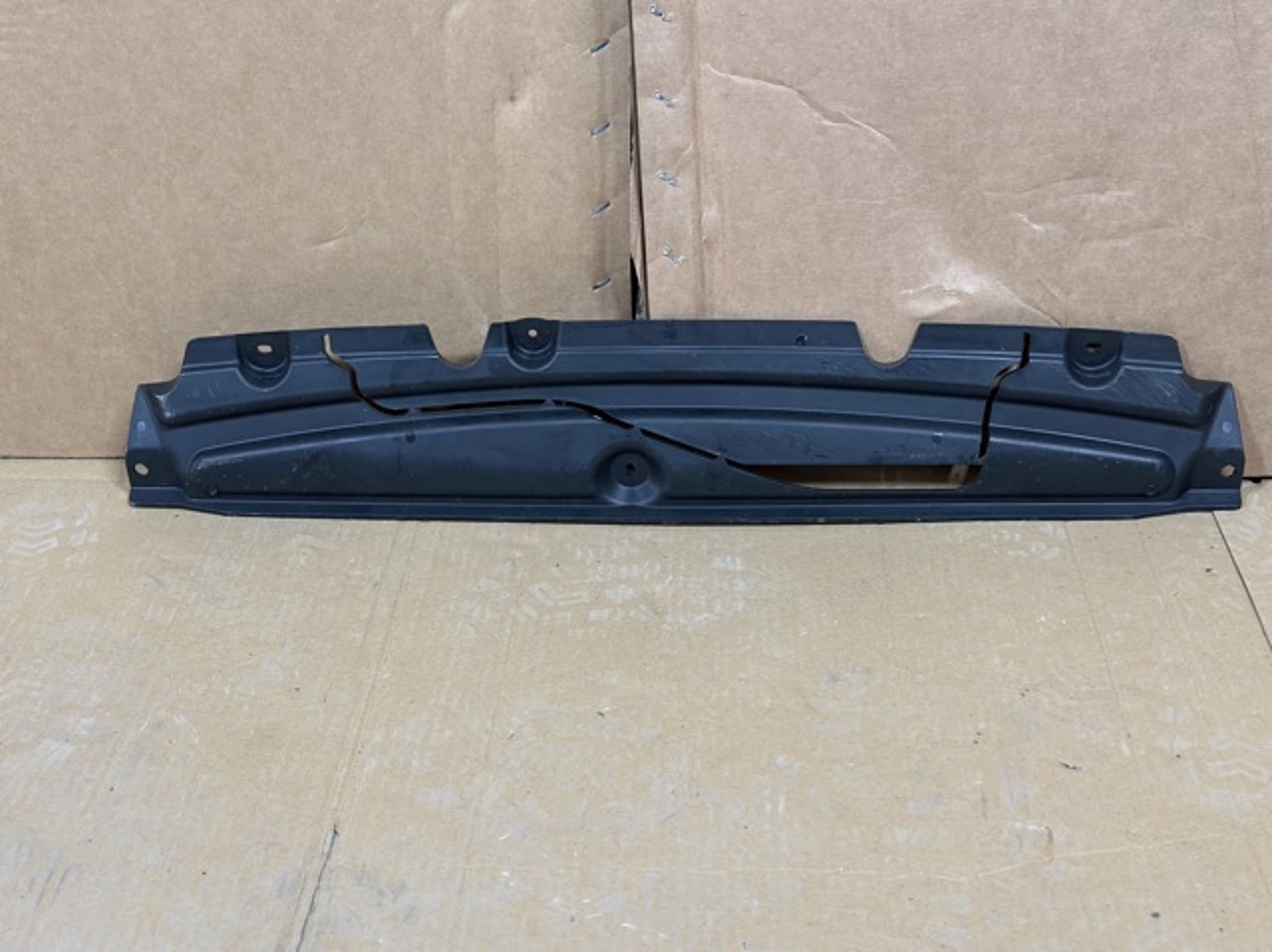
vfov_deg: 30.2
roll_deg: +2.1
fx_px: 1762
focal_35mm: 48
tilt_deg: -29.5
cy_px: 476
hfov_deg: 39.7
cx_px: 636
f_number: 1.78
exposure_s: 1/50
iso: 200
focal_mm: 6.86
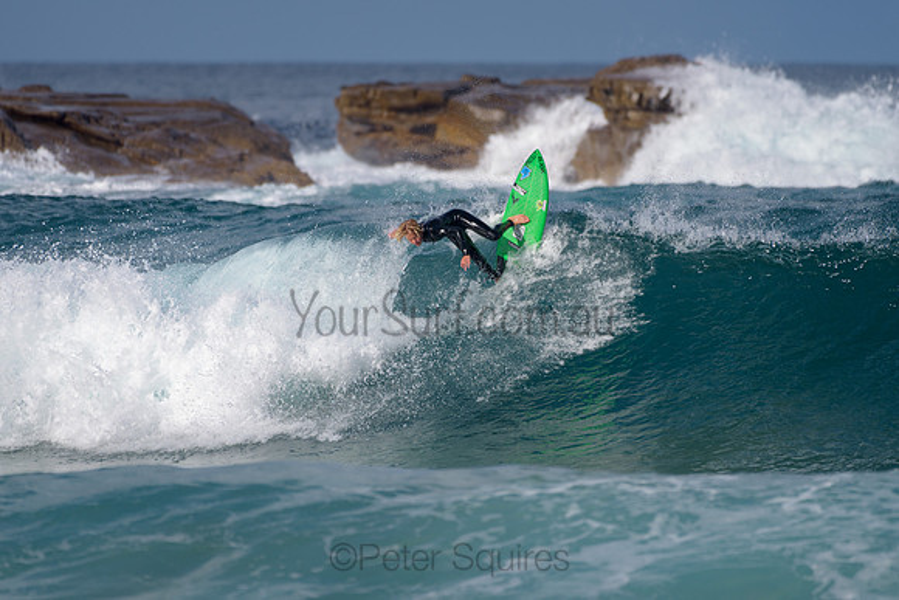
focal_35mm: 612
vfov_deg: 2.2
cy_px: 300
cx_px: 450
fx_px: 15293
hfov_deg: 3.4
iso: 80
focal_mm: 500
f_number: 5.6
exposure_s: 1/2000
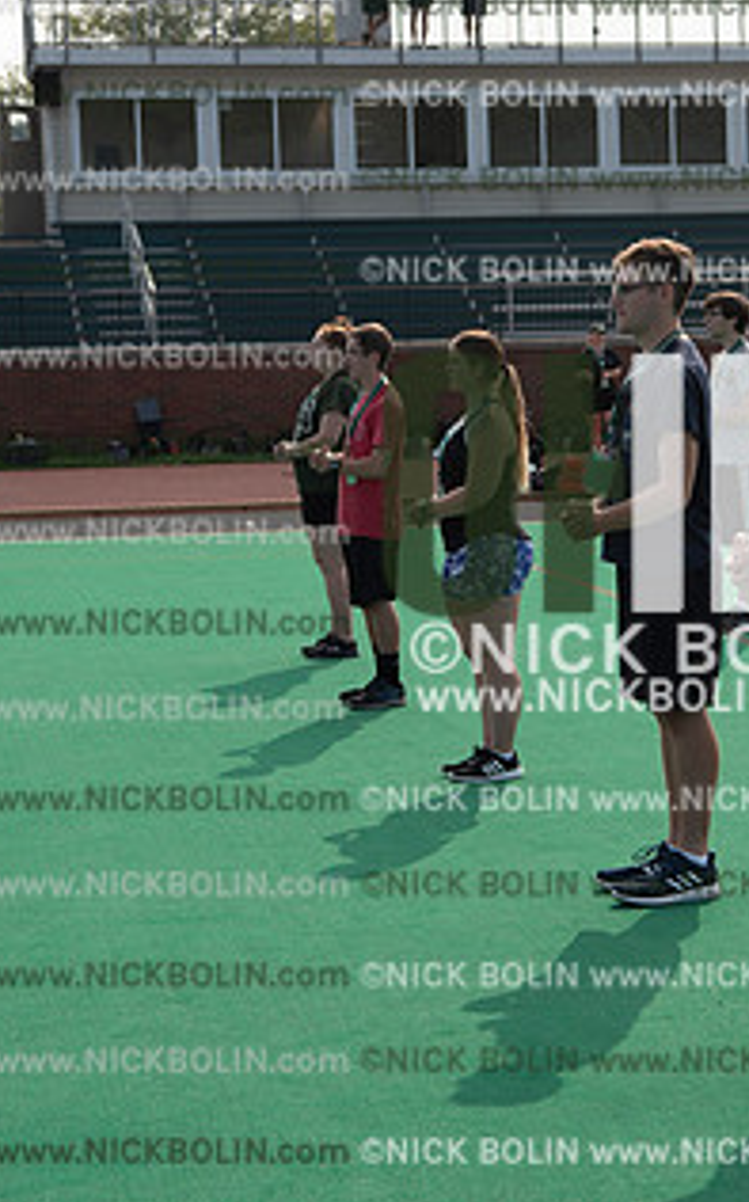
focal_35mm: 103
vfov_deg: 20.2
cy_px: 534
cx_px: 650
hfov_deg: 12.6
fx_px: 3370
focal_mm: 55
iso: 125
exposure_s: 1/640
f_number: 5.6
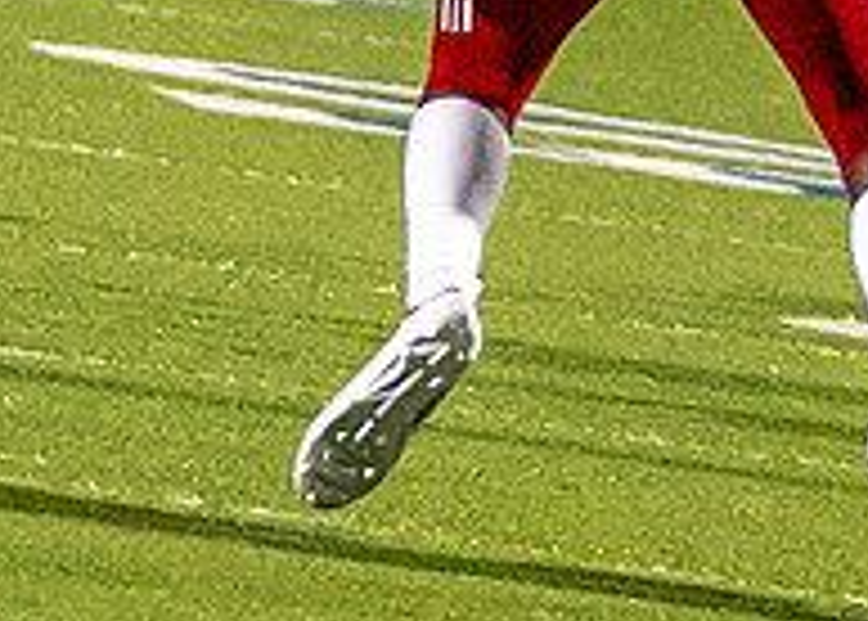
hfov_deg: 1.4
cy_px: -969
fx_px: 35240
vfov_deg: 1.0
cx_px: 570
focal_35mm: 1429
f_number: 2.8
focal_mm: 140
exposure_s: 1/1000
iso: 6400
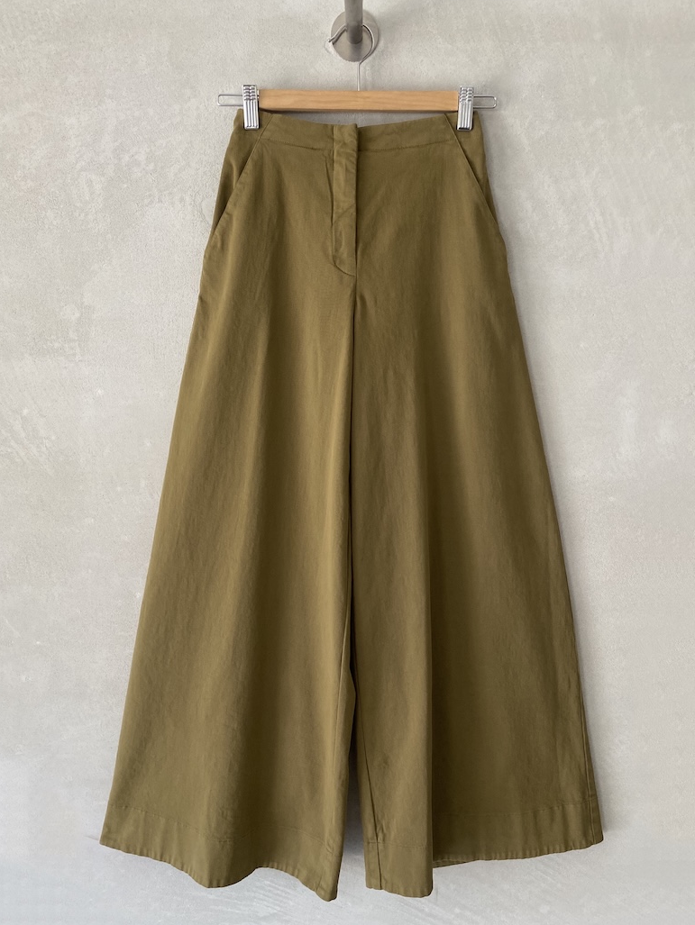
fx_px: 722
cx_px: 349
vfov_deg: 65.3
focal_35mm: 27
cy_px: 471
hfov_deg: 51.4
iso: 125
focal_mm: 4.25
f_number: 1.8
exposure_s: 1/117
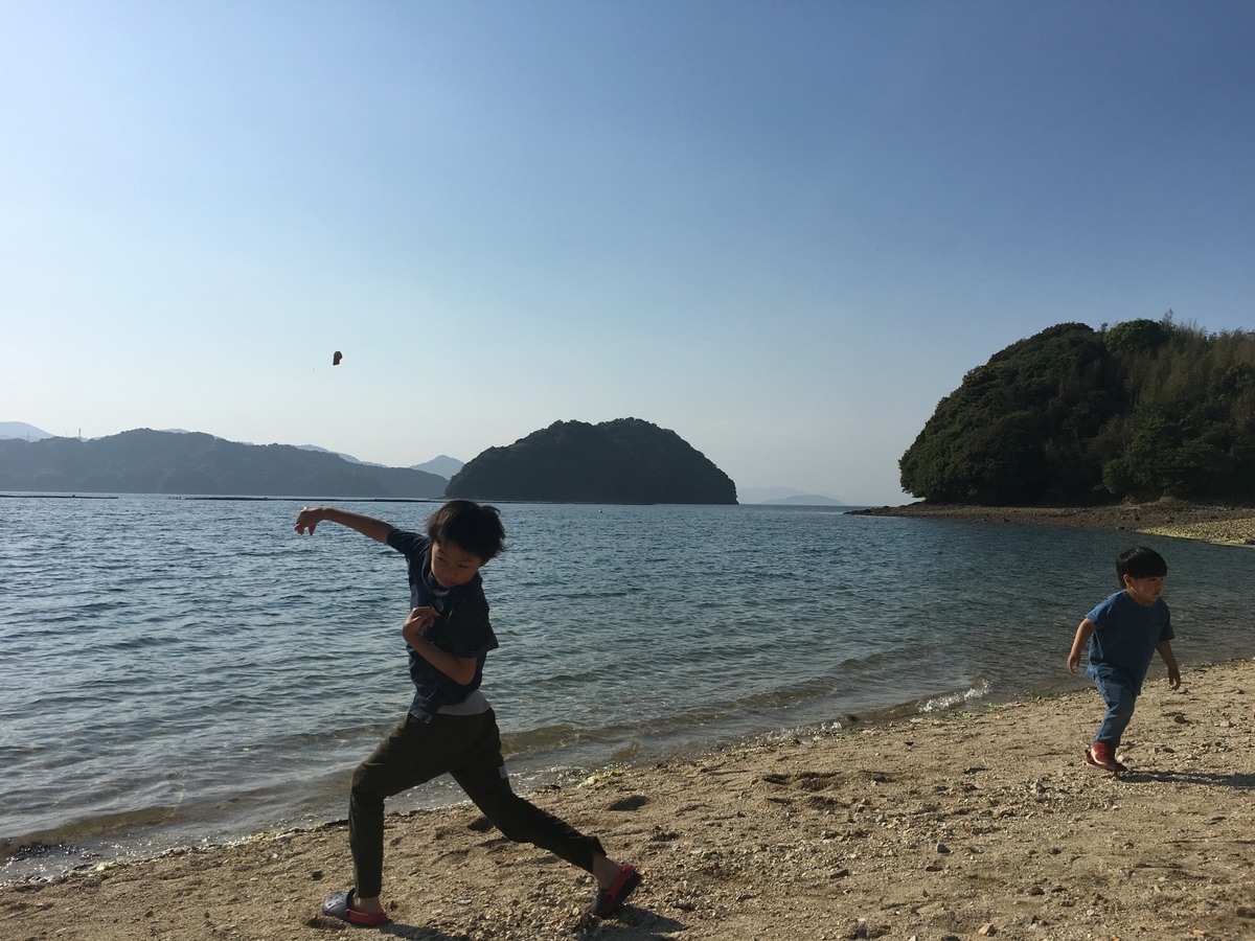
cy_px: 470
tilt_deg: +2.4
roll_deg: -1.0
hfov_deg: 61.7
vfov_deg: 48.2
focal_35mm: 29
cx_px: 628
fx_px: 1051
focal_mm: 4.15
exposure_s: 1/4525
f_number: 2.2
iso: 25
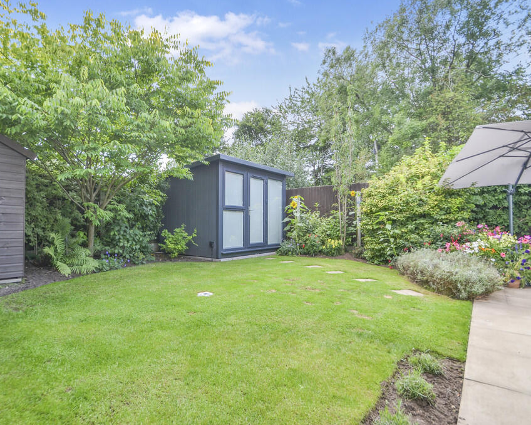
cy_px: 213
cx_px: 246
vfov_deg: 77.0
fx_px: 267
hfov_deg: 89.5
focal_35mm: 17
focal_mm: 10
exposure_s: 1/125
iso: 100
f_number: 5.6
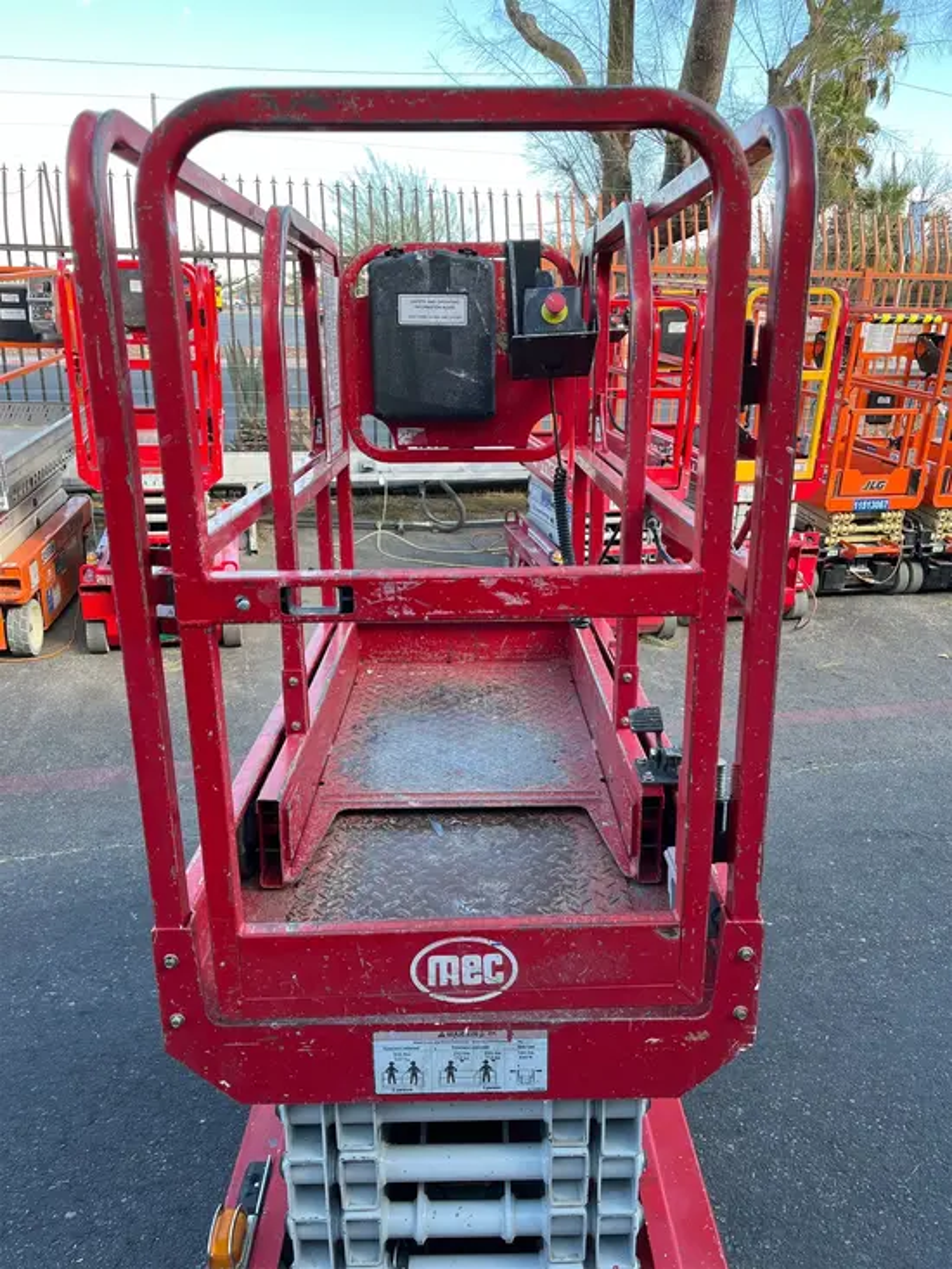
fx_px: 953
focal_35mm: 26
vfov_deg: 67.3
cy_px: 634
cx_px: 476
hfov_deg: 53.1
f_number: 1.6
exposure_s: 1/232
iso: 50
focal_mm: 5.1
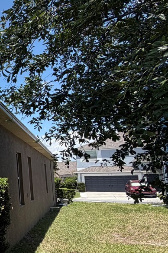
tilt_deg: +5.1
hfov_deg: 18.8
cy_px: 158
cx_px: -174
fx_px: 280
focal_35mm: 40
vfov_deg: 48.0
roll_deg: +0.5
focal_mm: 2.22
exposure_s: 1/770
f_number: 2.2
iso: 25
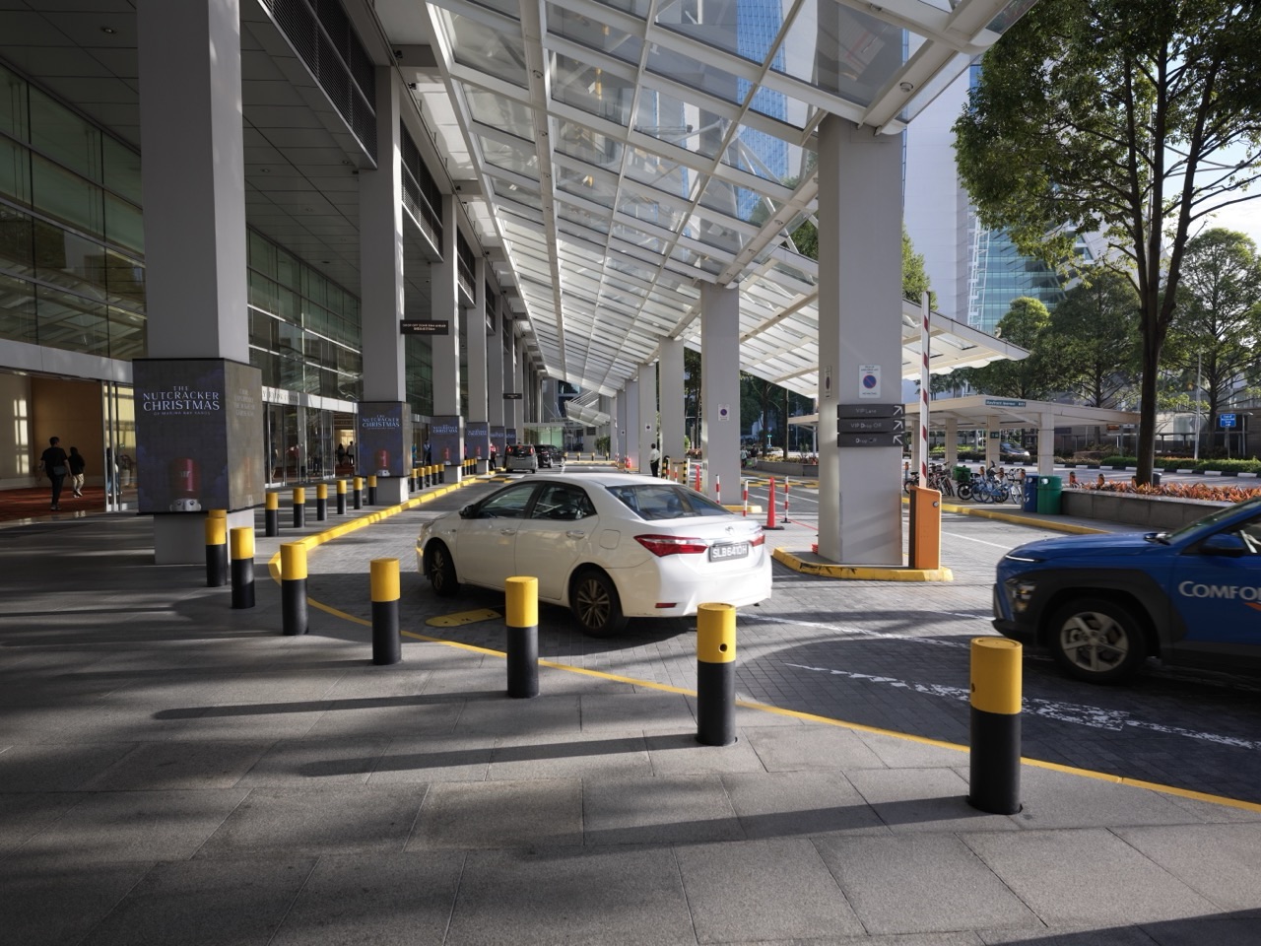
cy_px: 473
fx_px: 801
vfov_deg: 61.1
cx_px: 630
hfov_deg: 76.4
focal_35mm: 22
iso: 100
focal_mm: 28
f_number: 6.8
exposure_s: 1/60
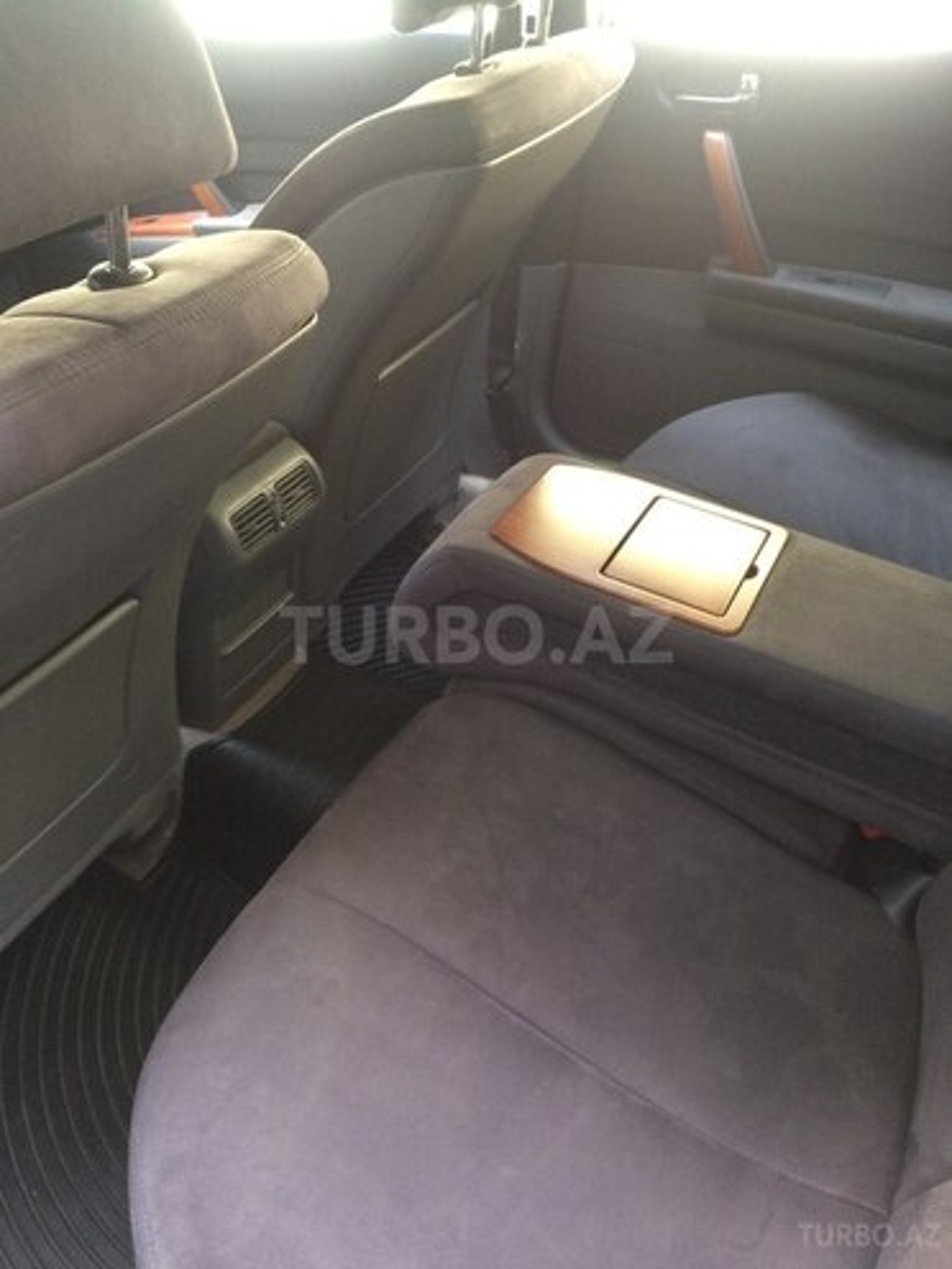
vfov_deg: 61.7
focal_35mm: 29
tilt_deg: -39.1
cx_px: 476
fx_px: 1063
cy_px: 634
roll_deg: +2.9
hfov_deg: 48.2
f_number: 2.2
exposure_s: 1/33
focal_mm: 4.15
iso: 100
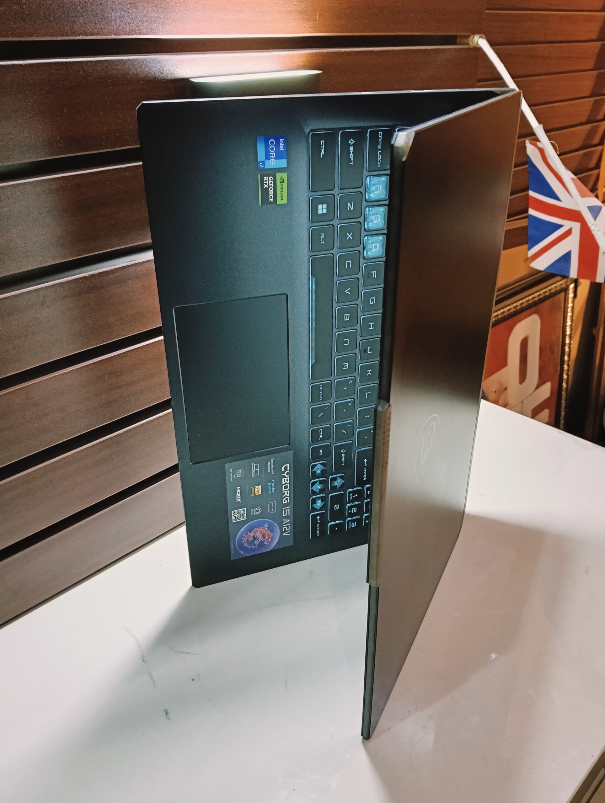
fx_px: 628
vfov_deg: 65.2
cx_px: 302
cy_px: 402
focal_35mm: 27
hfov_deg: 51.5
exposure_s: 1/33.3
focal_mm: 3.98
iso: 500
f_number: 1.8
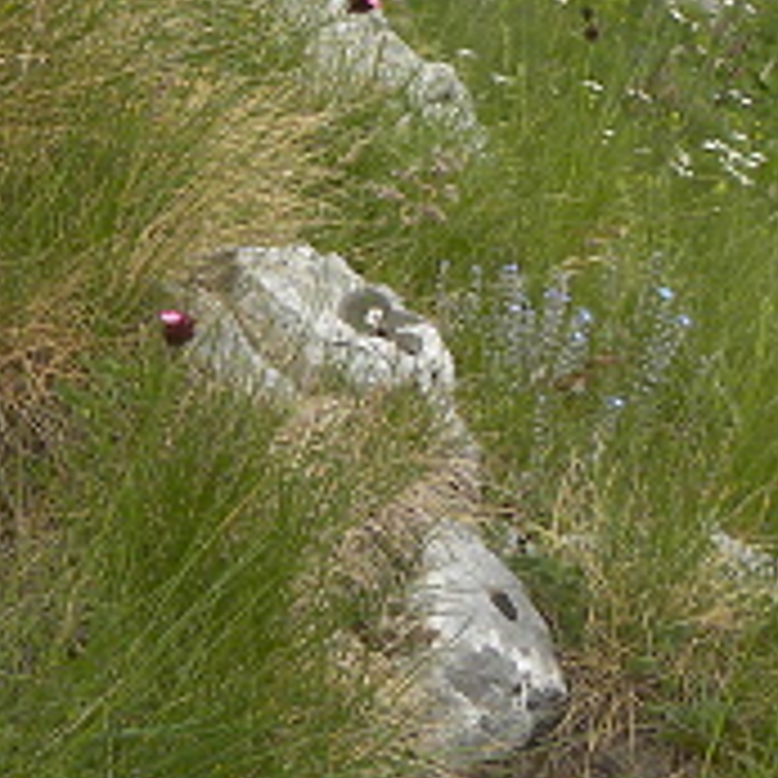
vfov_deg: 15.5
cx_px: -220
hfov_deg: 15.7
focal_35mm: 106
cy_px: -292
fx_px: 2695
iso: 100
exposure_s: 1/400
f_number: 3.5
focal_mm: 4.6
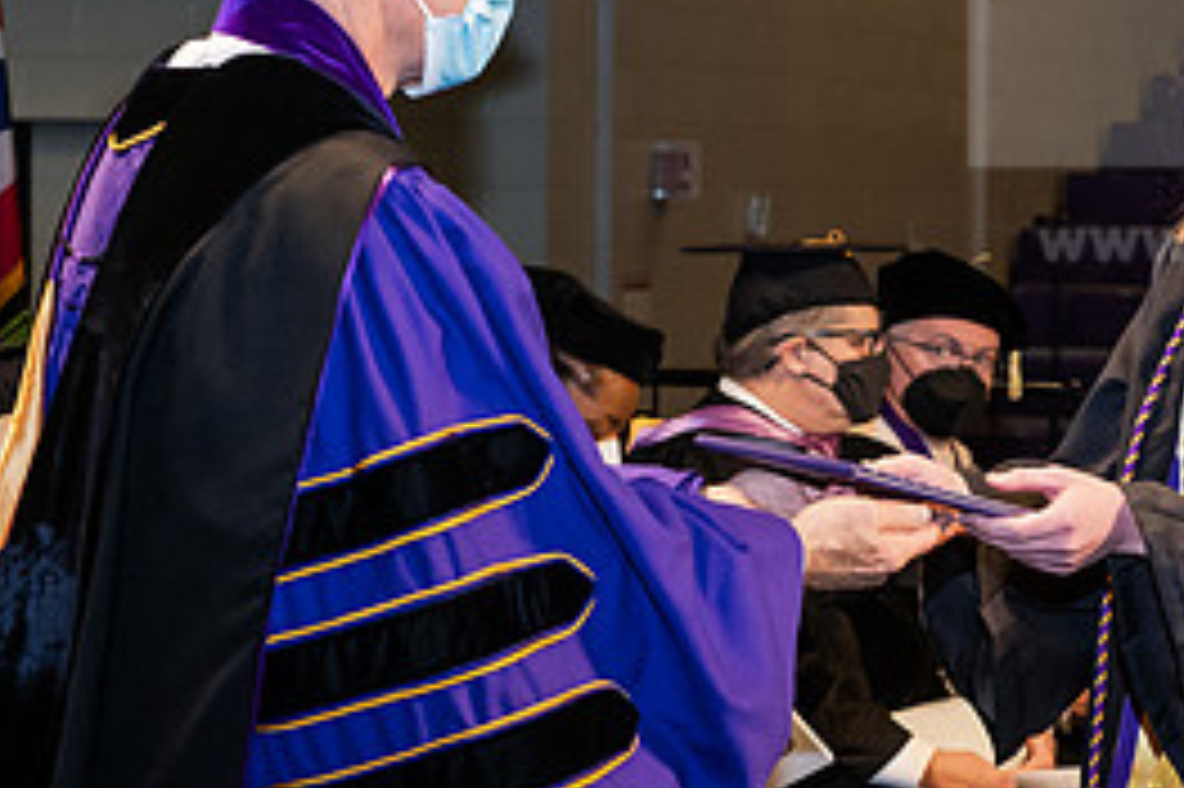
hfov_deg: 14.9
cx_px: 833
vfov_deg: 10.0
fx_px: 4503
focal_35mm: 137
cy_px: 335
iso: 1600
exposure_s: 1/200
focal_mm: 62
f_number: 6.3
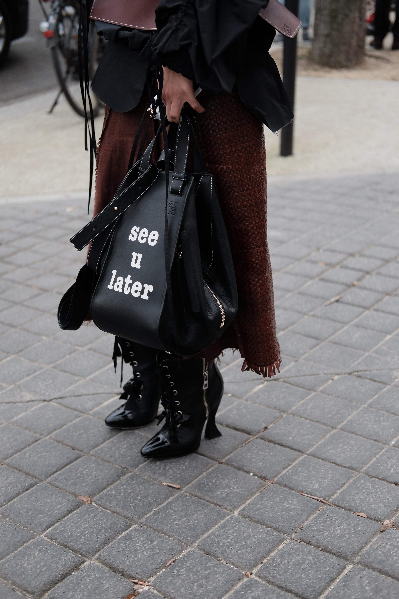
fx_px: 881
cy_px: 300
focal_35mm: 53
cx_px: 200
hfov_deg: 25.5
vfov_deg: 37.5
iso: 800
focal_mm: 35
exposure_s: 1/4000
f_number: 2
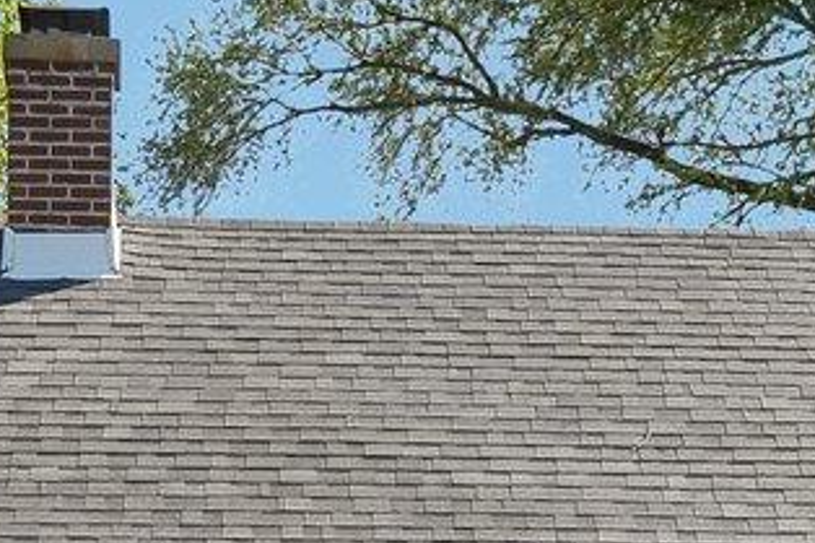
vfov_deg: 10.0
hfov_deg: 15.0
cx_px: 293
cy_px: 427
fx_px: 3100
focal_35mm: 137
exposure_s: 1/1250
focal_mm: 14
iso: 640
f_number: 8
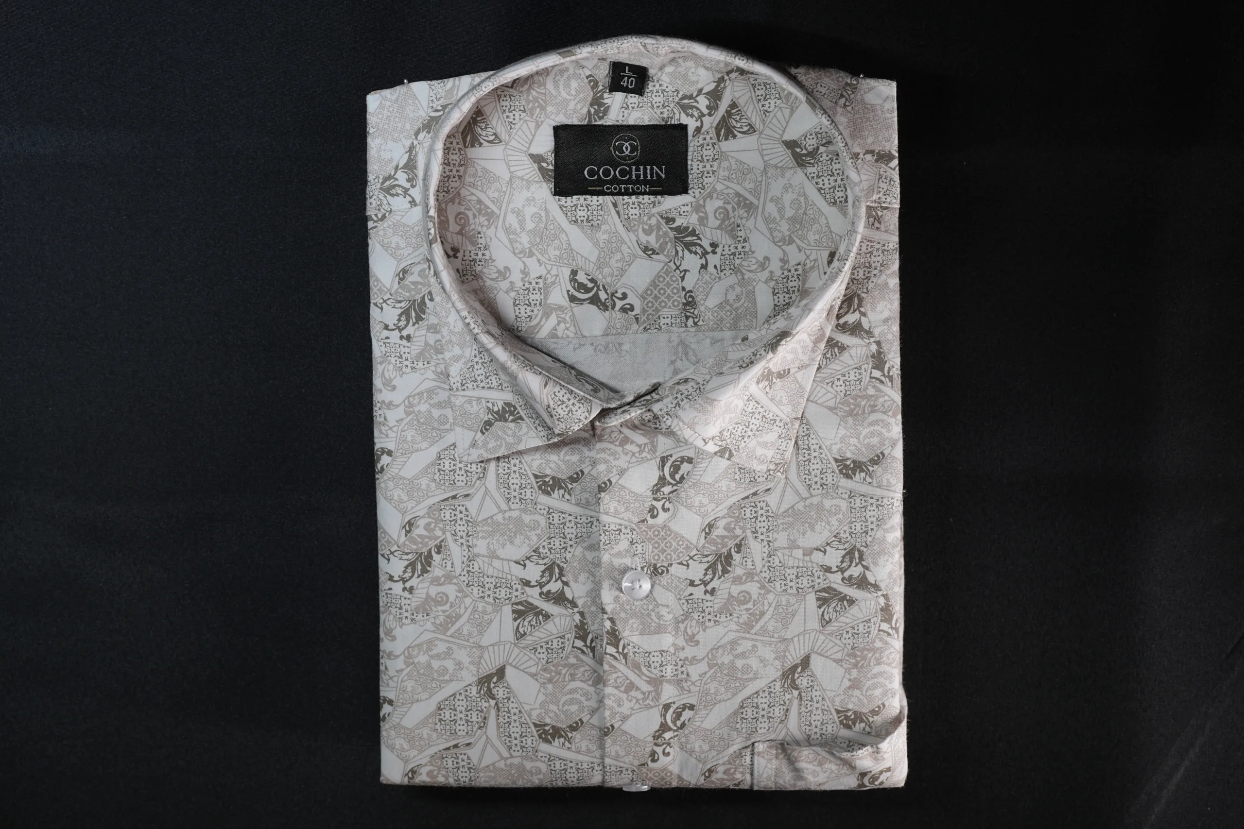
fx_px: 2937
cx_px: 622
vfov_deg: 16.1
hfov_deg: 23.9
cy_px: 414
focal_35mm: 85
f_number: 8
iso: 100
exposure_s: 1/10
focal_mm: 85
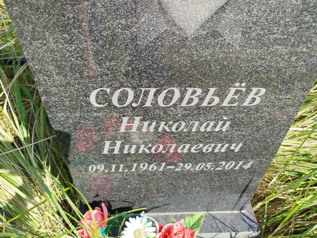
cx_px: 158
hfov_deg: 71.6
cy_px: 119
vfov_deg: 56.8
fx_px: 220
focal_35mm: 24
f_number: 1.7
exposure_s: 1/479
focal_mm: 5.31
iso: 50
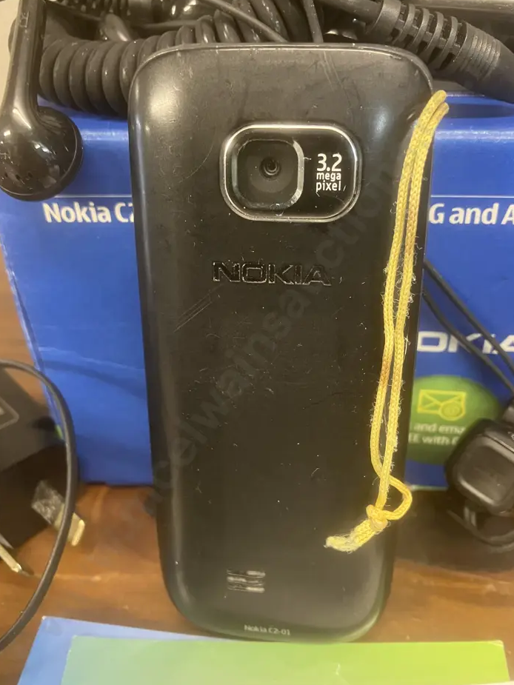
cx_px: 270
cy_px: 333
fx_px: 614
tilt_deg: -36.3
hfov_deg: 45.4
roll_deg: +2.4
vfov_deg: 58.3
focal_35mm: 31
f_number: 1.8
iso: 400
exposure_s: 1/33
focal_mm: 3.99
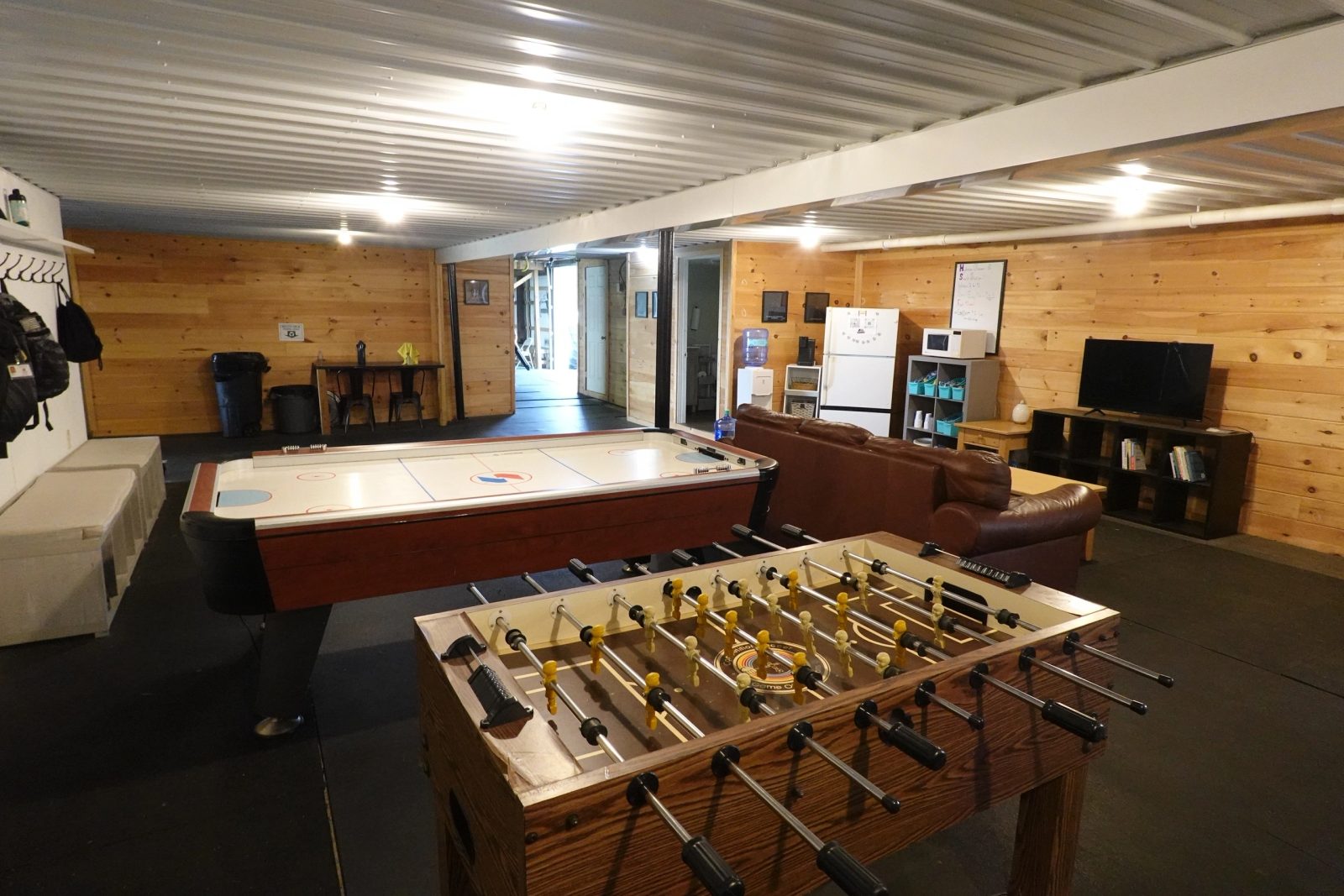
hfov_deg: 84.0
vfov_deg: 61.9
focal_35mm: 20
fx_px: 747
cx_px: 672
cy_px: 448
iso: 2500
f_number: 4
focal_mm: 7.6
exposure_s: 1/100
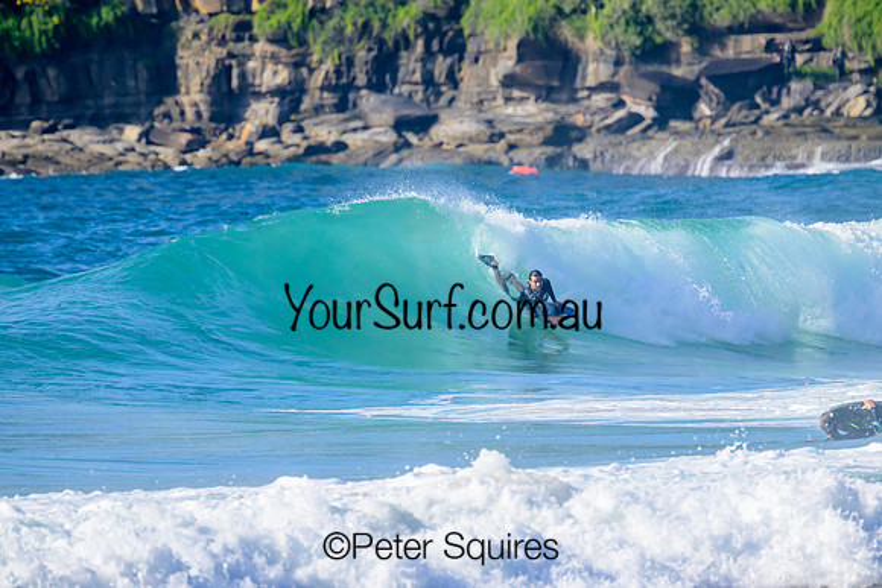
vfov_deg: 1.7
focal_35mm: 800
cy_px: 294
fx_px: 19604
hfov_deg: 2.6
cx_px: 441
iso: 1100
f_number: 11
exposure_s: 1/2000
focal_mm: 800
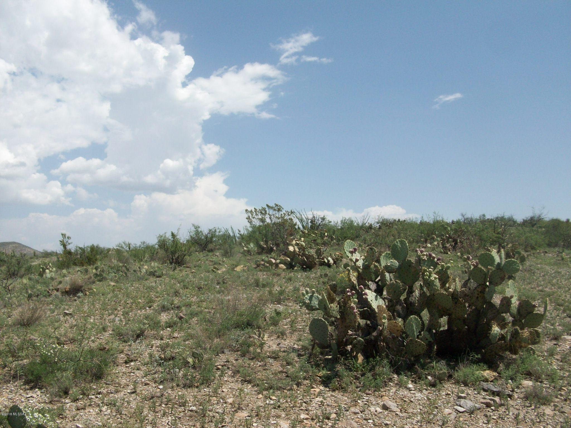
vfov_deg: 41.8
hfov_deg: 54.0
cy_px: 214
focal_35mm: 34
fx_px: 561
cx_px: 286
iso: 64
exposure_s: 1/481
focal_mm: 5.7
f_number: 5.5
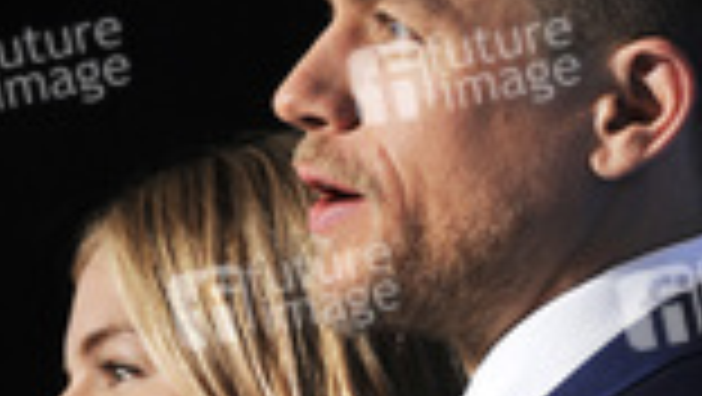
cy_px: 410
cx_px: -106
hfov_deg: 3.6
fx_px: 11288
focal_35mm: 606
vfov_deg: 2.0
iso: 200
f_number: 5.6
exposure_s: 1/320
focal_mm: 200
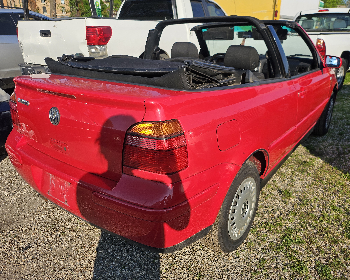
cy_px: 139
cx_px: 188
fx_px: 269
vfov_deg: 54.9
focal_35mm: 26
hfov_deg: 65.9
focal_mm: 5
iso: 50
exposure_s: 1/3737
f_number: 1.8
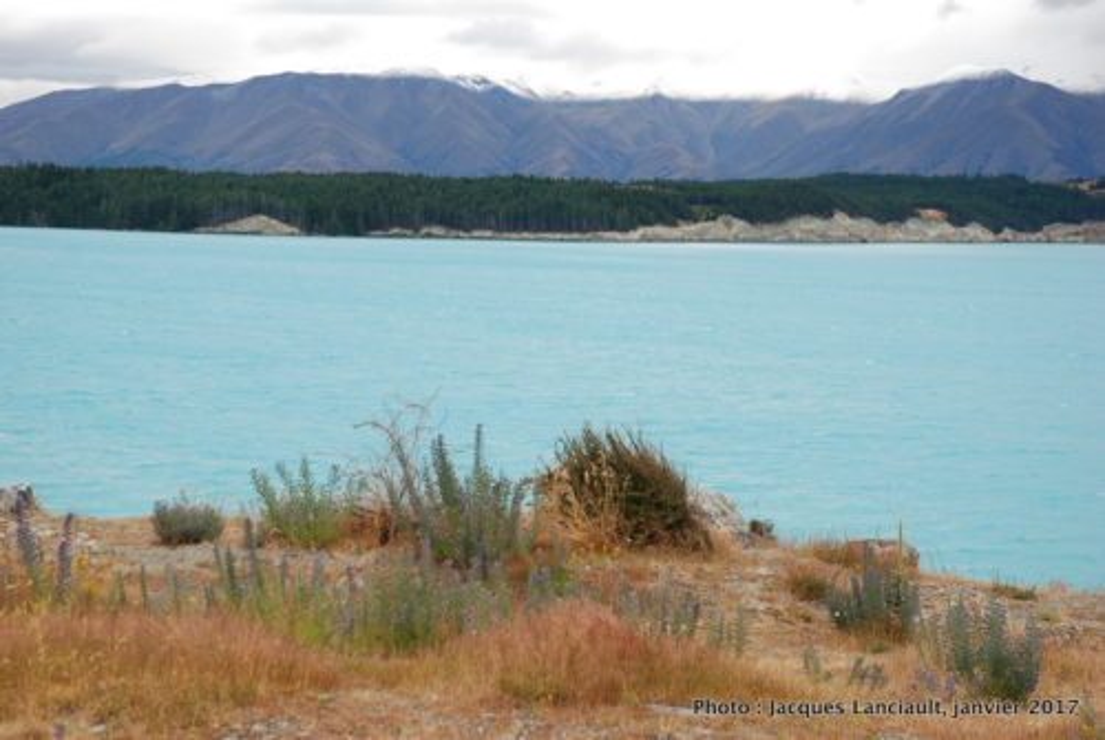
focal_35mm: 69
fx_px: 2121
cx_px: 552
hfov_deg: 29.2
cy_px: 370
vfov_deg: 19.8
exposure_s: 1/200
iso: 100
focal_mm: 46
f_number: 7.1
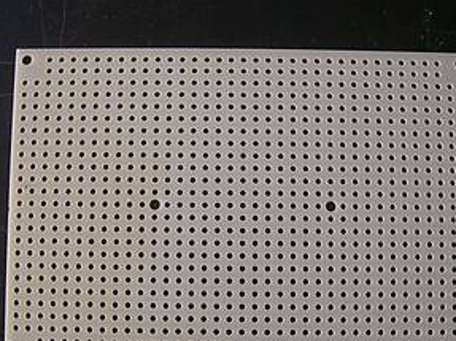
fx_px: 698
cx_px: 221
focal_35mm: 53
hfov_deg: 36.2
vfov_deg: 27.5
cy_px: 195
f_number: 2.8
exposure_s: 1/19.3
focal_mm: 8
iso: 100
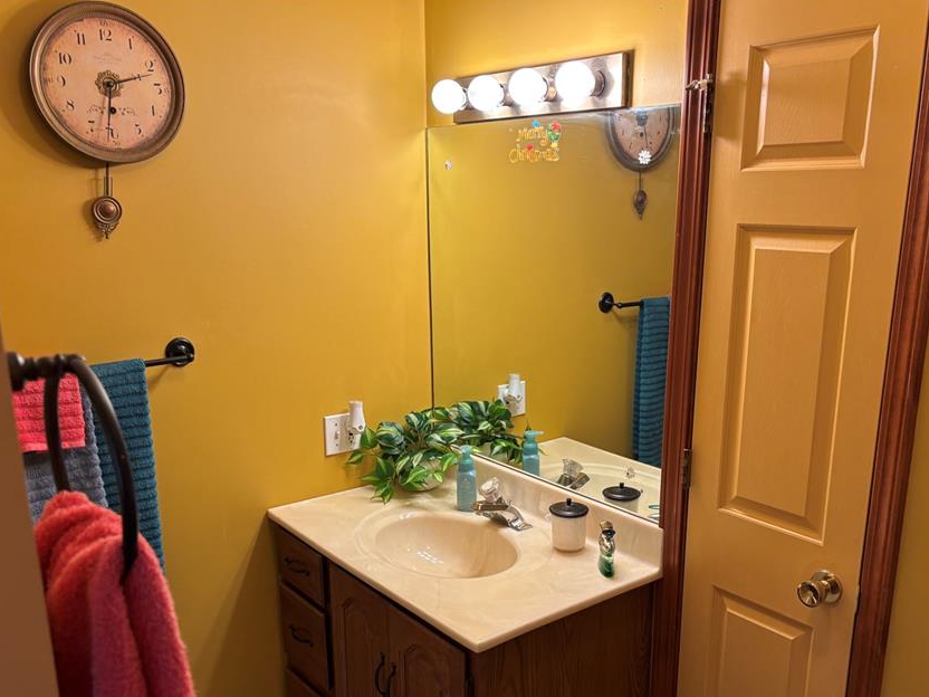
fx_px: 859
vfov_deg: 43.9
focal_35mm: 32
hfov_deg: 56.8
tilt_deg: -13.5
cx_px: 479
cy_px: 420
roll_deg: +0.5
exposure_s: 1/60
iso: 100
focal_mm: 5.96
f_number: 1.6
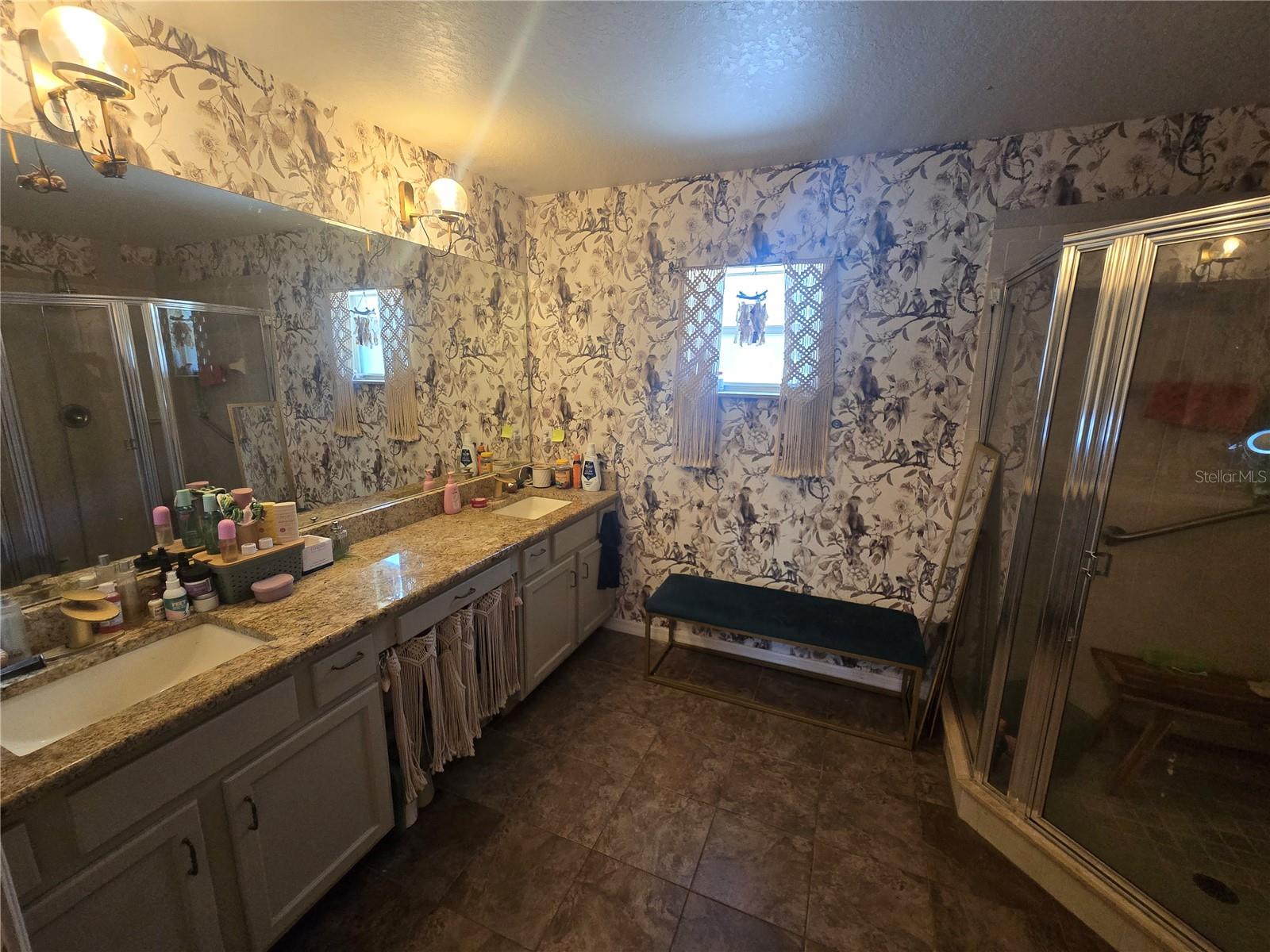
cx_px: 635
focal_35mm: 13
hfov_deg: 106.2
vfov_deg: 89.9
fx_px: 477
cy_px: 476
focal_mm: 2.2
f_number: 2.2
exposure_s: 1/60
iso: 320
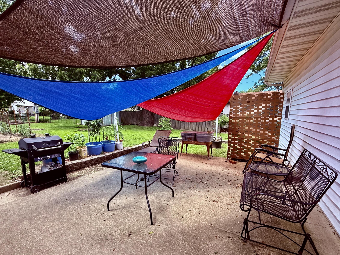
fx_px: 157
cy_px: 142
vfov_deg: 77.8
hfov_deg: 94.4
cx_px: 160
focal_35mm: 16
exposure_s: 1/545
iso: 64
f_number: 2.2
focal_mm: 2.22
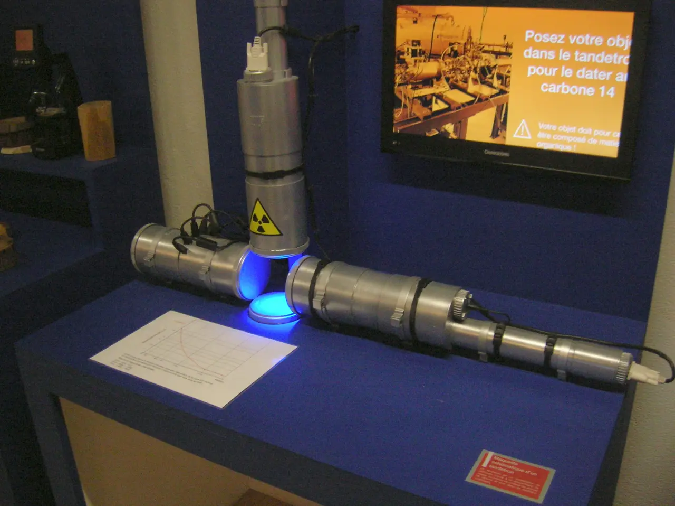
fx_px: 662
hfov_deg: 54.0
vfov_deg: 41.7
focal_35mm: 34
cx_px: 338
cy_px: 253
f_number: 2.9
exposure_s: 1/60
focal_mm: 5.7
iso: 200
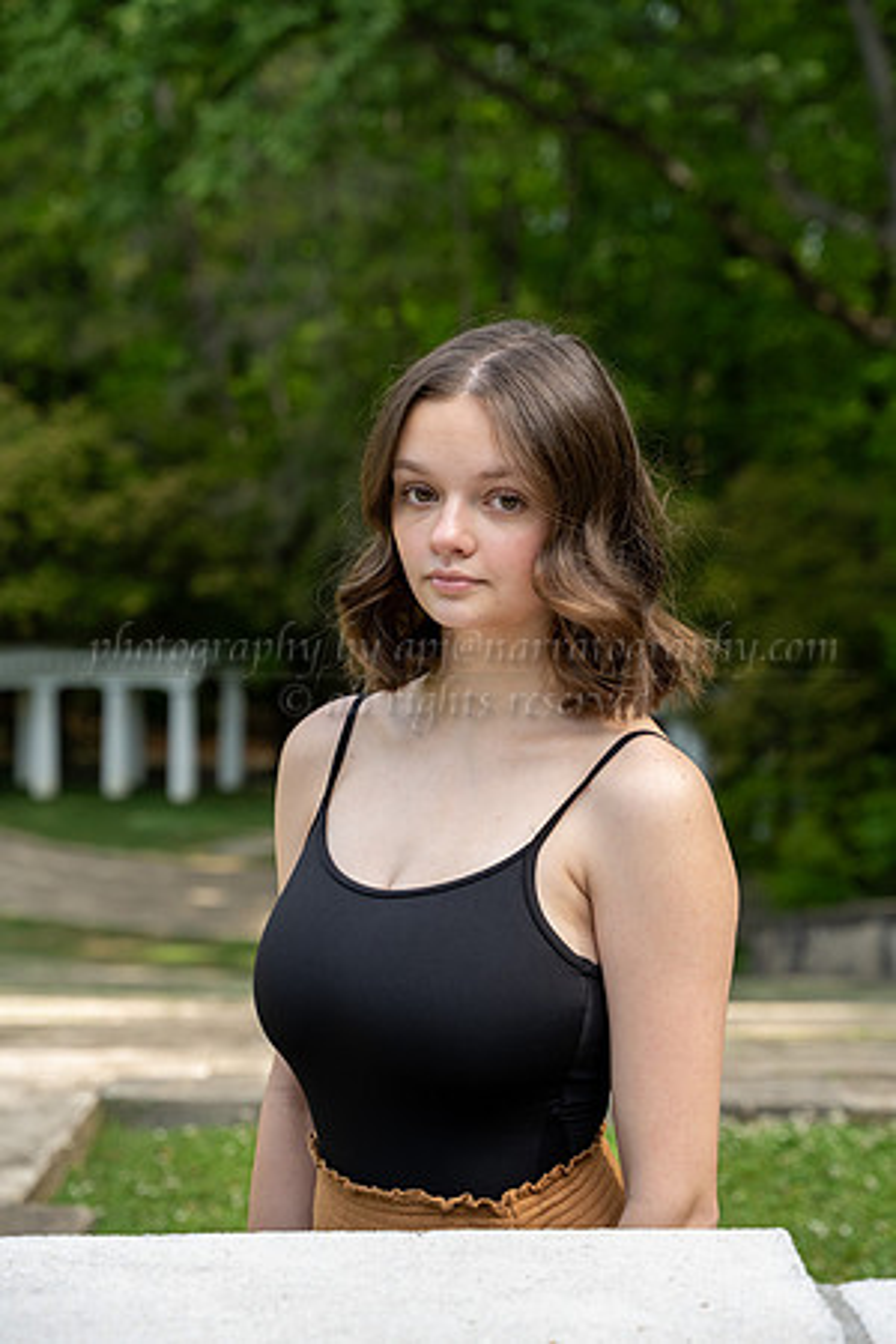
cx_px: 448
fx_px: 2352
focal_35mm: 63
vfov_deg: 31.9
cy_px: 672
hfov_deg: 21.6
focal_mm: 63
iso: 400
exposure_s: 1/640
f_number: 4
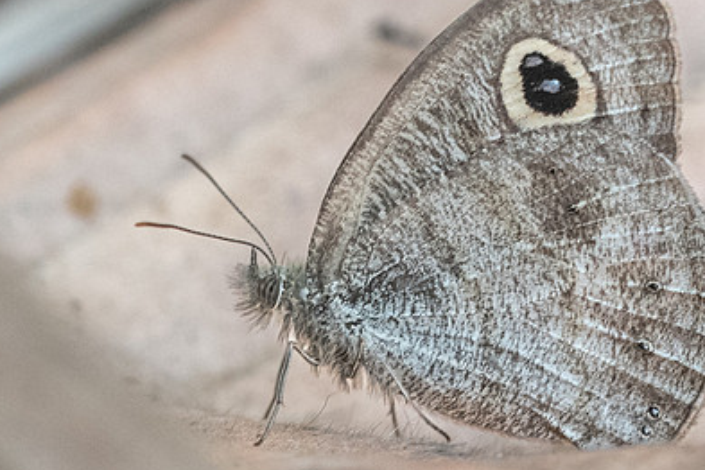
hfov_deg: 3.0
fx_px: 13355
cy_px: 217
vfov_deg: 2.0
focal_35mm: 682
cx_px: 530
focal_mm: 150
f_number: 6.3
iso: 1600
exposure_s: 1/200
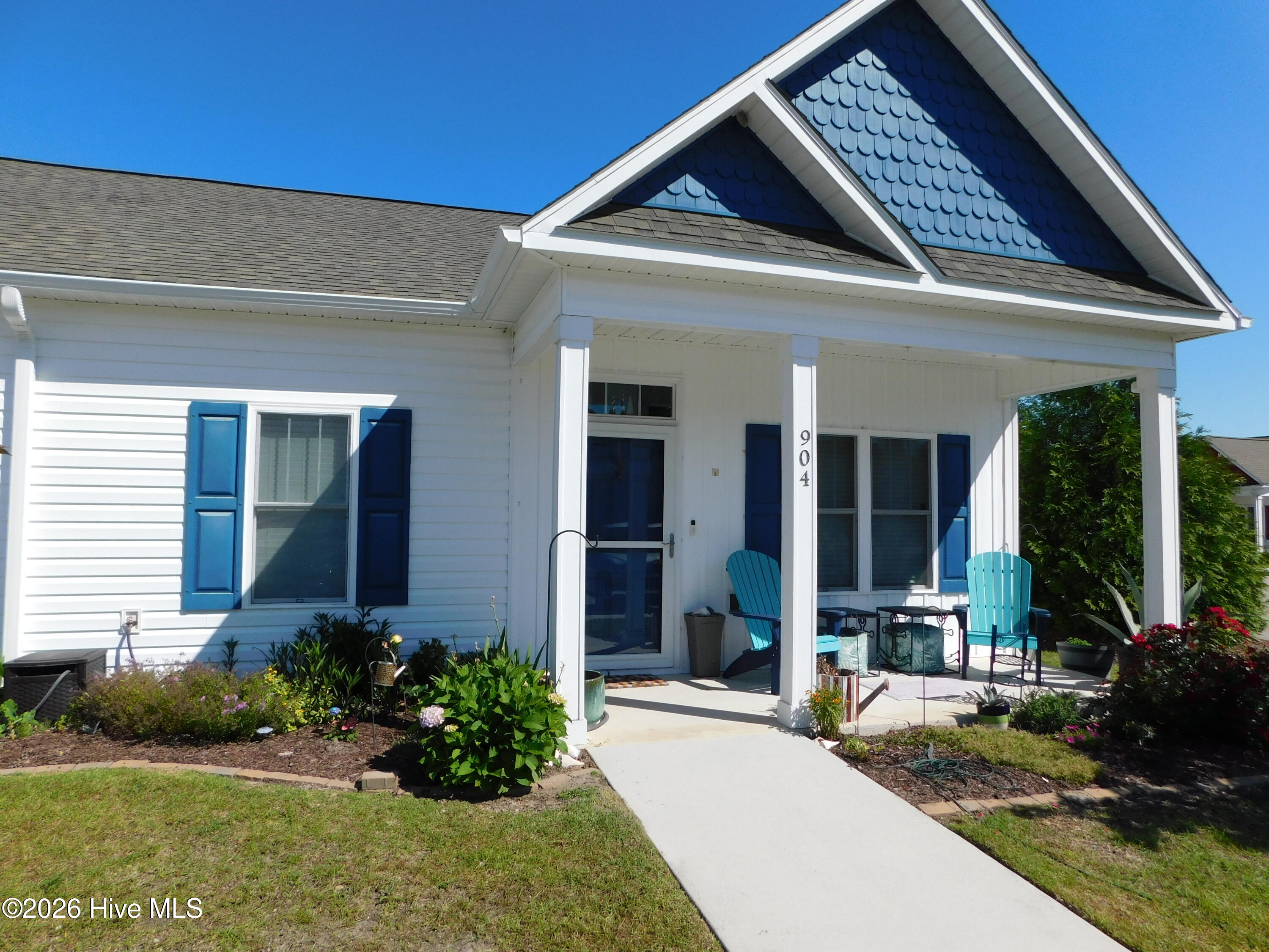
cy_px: 476
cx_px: 634
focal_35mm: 23
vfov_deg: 58.9
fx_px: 843
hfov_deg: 73.9
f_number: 6
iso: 125
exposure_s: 1/640
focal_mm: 4
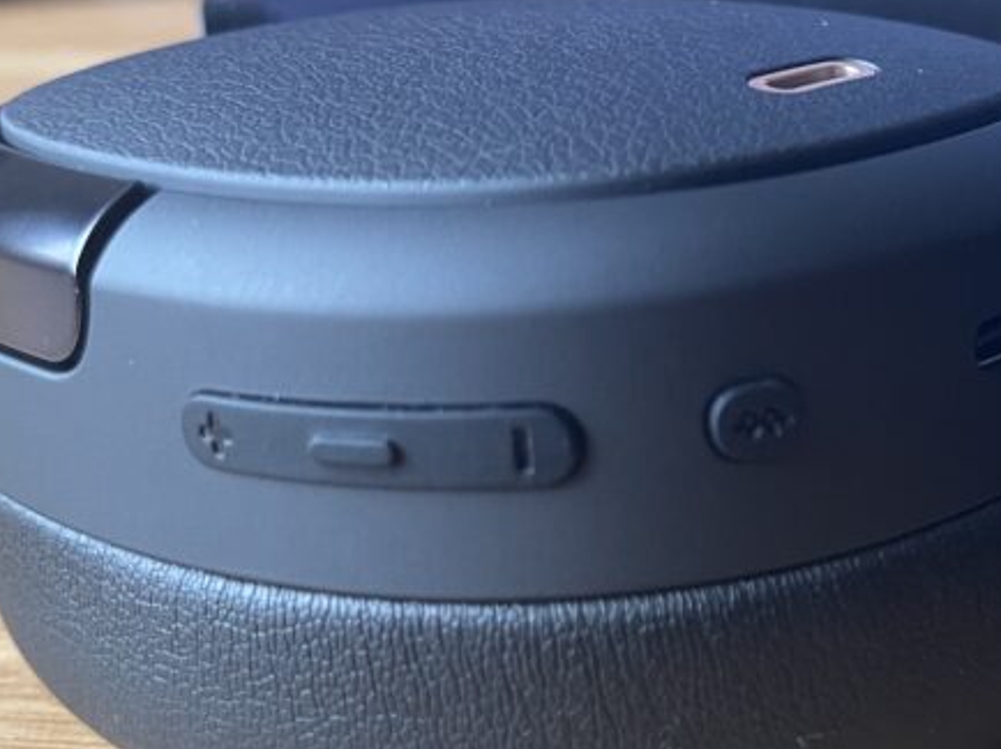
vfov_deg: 24.7
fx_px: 1705
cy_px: 493
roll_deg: -0.2
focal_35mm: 59
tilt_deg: -25.9
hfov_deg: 30.5
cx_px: 996
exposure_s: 1/60
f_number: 1.6
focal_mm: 5.1
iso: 250
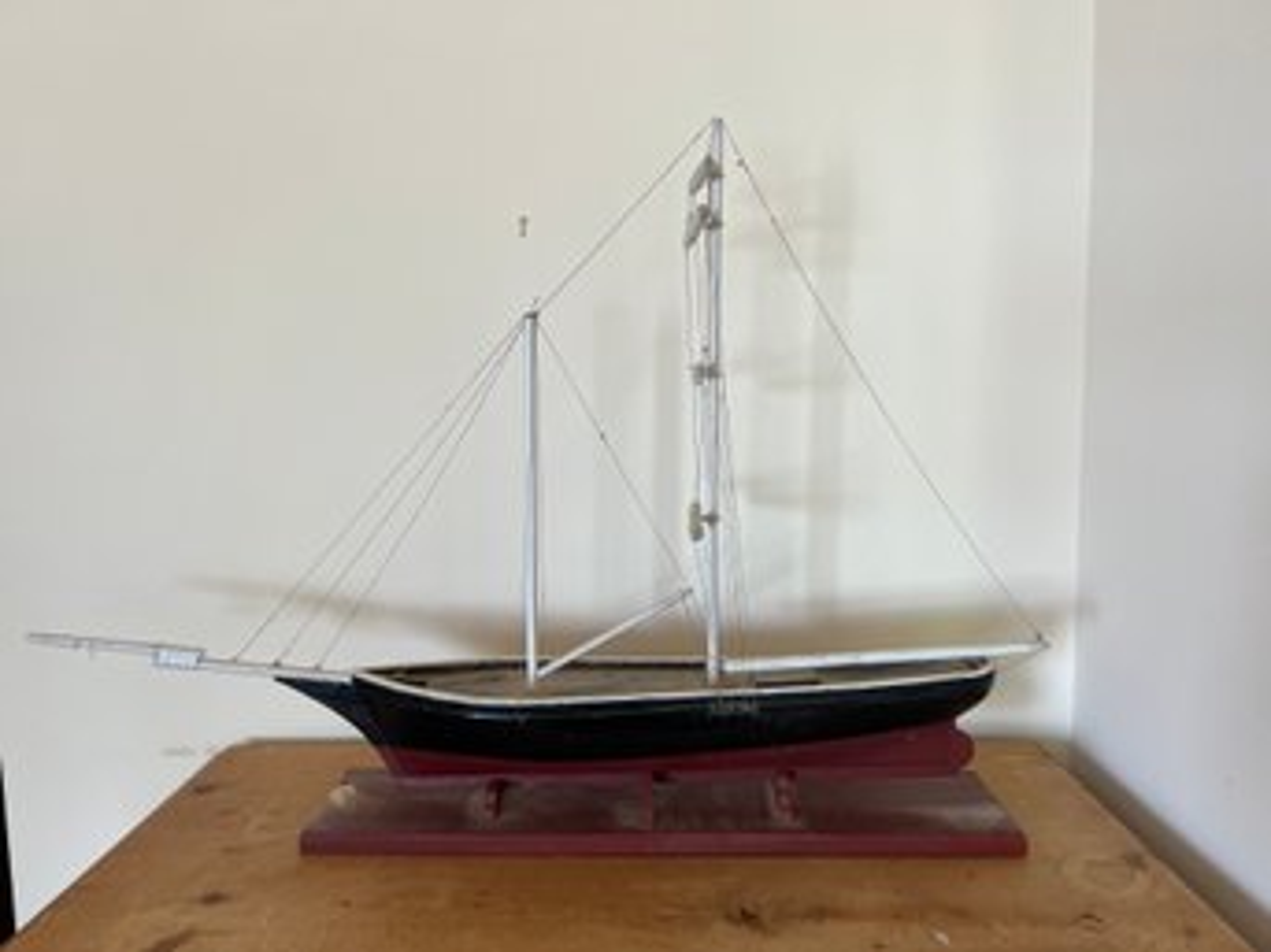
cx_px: 636
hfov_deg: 67.3
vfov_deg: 53.0
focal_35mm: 26
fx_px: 954
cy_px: 476
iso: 125
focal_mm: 5.7
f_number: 1.5
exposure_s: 1/120
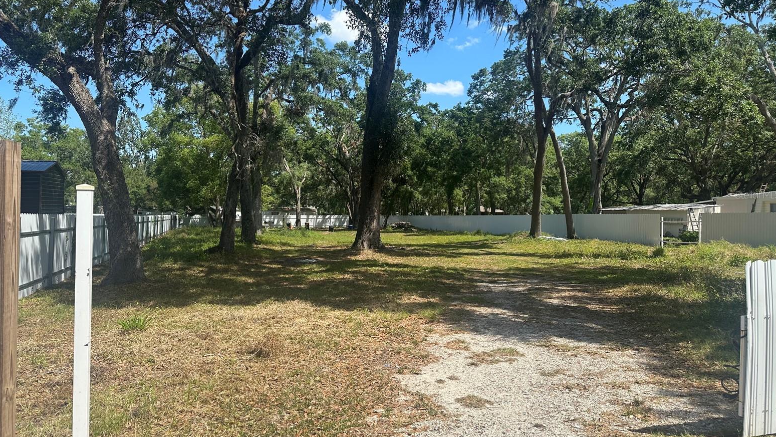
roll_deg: -0.9
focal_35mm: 27
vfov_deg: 42.9
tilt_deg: +1.1
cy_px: 194
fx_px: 556
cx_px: 382
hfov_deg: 69.8
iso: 80
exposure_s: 1/2591
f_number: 1.78
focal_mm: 6.86
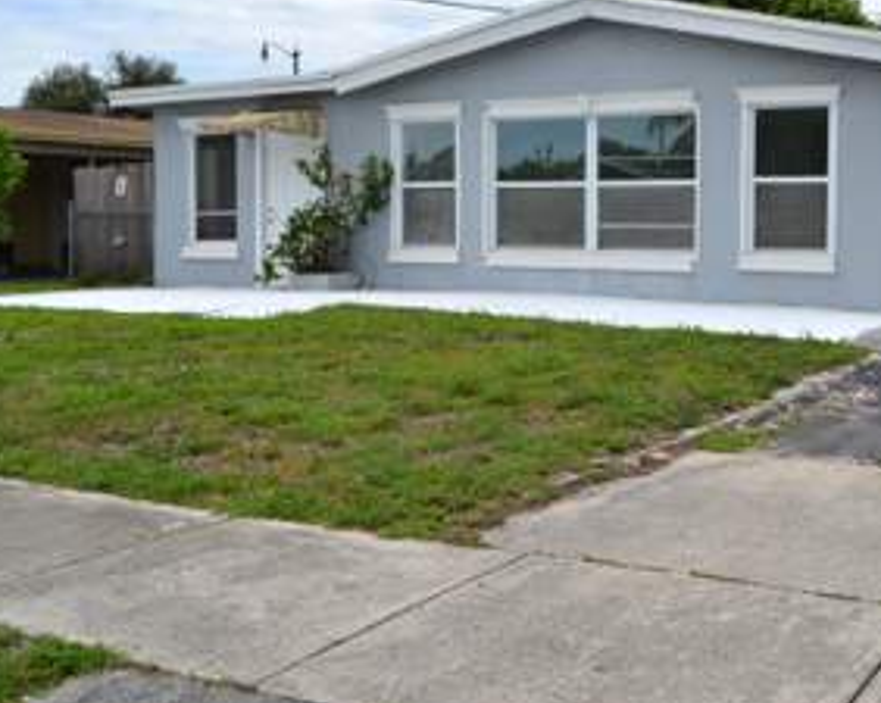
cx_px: 628
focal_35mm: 48
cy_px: 250
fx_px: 1250
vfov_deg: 31.2
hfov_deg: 38.1
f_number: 8
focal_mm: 20
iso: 100
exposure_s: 1/320
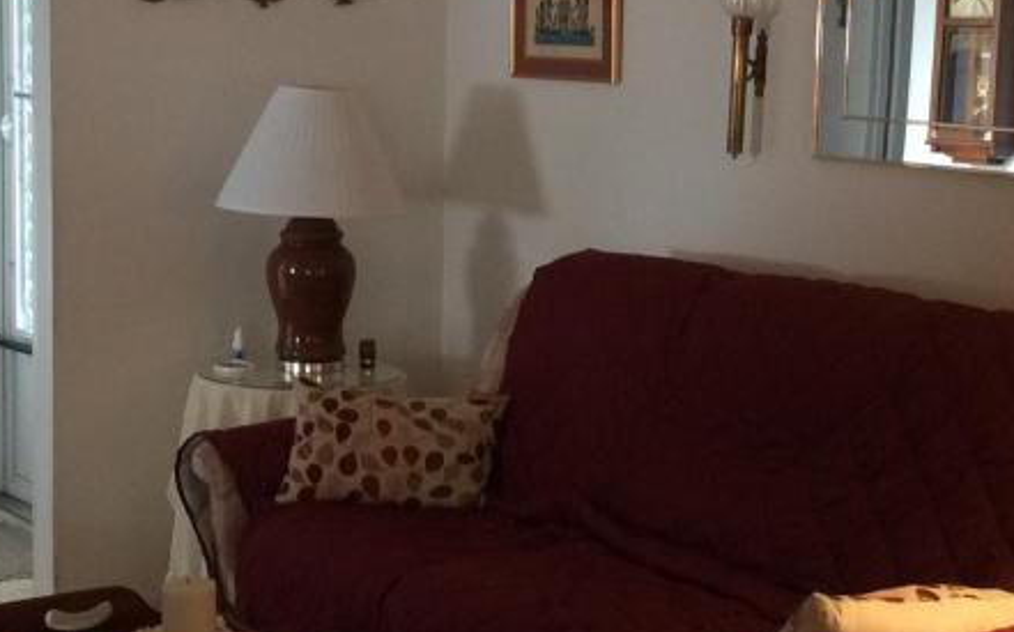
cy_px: 262
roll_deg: +0.4
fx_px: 2182
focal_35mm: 79
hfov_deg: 26.1
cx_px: 448
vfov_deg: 16.5
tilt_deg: -7.0
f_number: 2.4
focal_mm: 3.3
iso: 80
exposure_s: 1/24
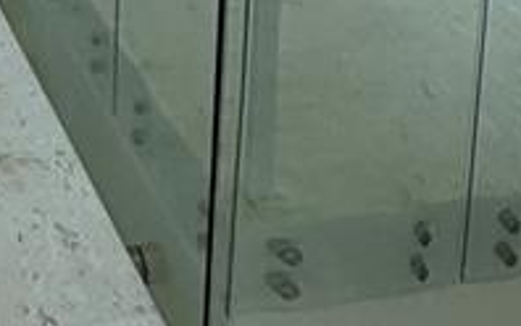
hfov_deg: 20.8
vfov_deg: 10.9
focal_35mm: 90
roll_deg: +1.5
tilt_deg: -8.3
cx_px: -176
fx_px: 1279
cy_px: -578
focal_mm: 2.22
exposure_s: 1/163
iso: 40
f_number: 2.2
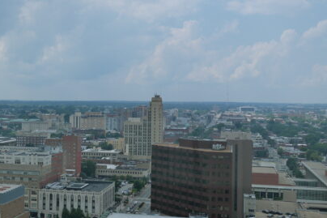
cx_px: 74
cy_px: 104
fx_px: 518
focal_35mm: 57
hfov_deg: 34.2
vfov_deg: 23.8
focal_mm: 20
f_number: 6.3
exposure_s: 1/320
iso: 100
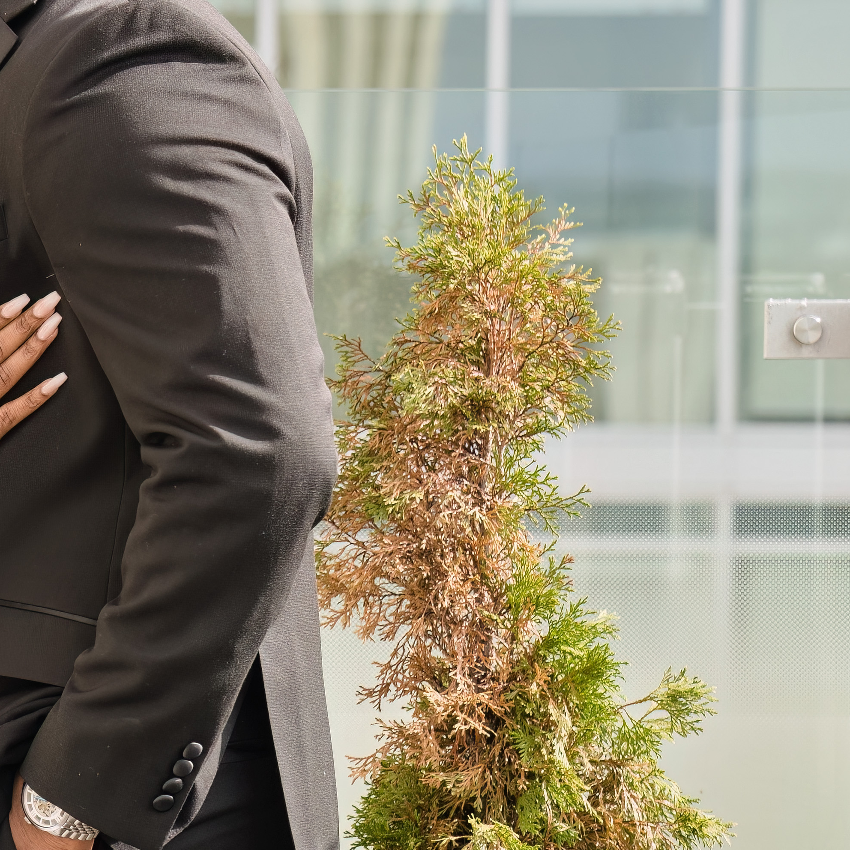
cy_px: 500
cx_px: -314
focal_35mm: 259
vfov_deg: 6.8
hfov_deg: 6.7
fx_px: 7195
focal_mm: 70
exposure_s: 1/640
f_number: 4
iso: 100
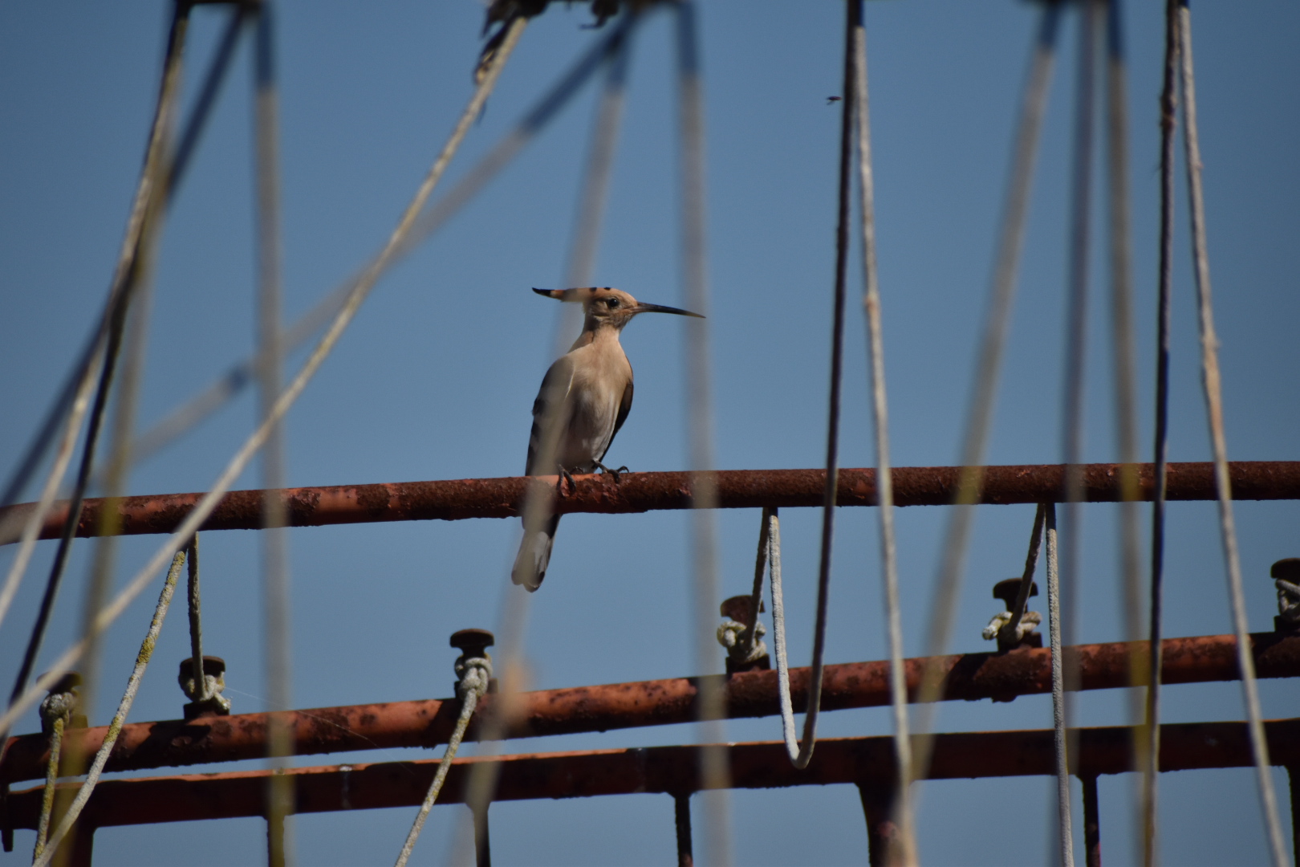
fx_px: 16249
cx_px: 650
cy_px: 434
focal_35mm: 450
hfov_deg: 4.6
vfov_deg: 3.1
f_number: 6.3
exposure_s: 1/4000
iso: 360
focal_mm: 300
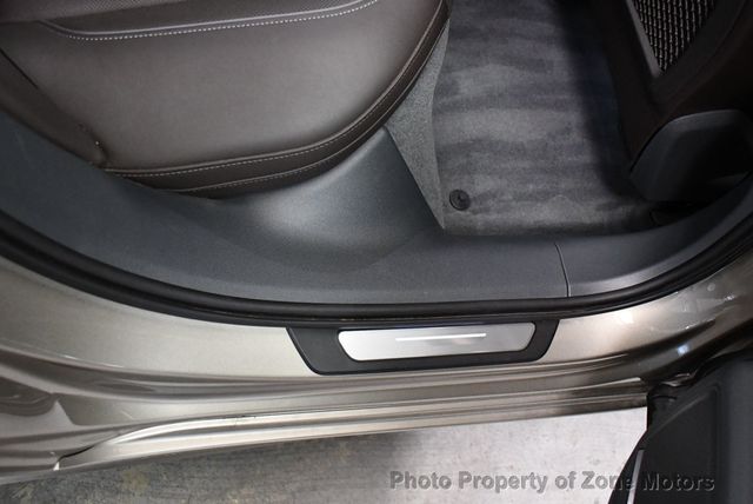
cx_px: 376
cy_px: 252
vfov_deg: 36.9
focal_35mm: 36
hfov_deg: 53.1
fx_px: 754
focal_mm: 18
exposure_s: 1/80
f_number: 3.5
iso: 3200
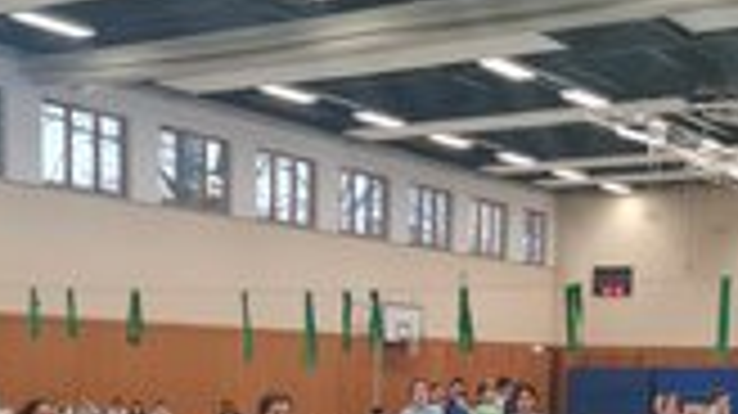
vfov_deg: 16.8
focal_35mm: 69
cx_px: 450
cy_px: 477
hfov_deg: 30.5
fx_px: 1349
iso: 200
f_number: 1.8
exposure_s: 1/100
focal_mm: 5.4
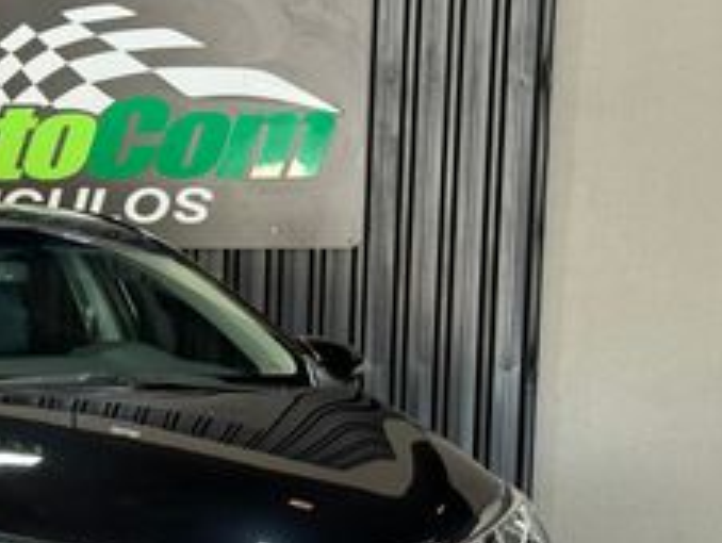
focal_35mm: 100
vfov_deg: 14.6
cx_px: 48
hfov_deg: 19.2
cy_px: 508
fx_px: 2088
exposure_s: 1/39
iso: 200
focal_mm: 6.76
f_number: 1.78
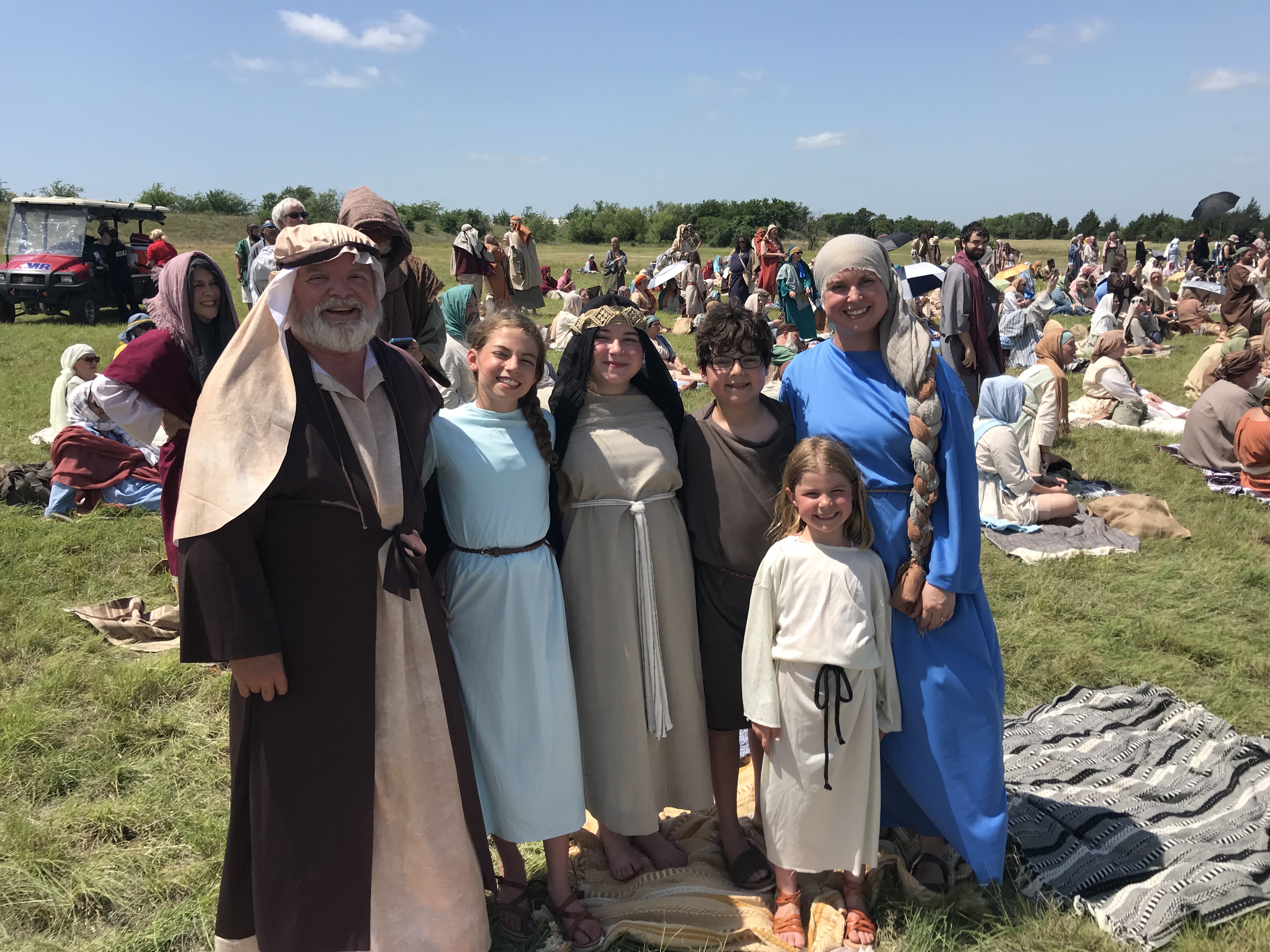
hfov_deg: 63.4
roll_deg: +2.3
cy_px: 476
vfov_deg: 49.7
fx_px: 1027
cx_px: 635
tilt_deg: -9.5
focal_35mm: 28
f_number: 1.8
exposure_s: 1/2457
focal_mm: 3.99
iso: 20
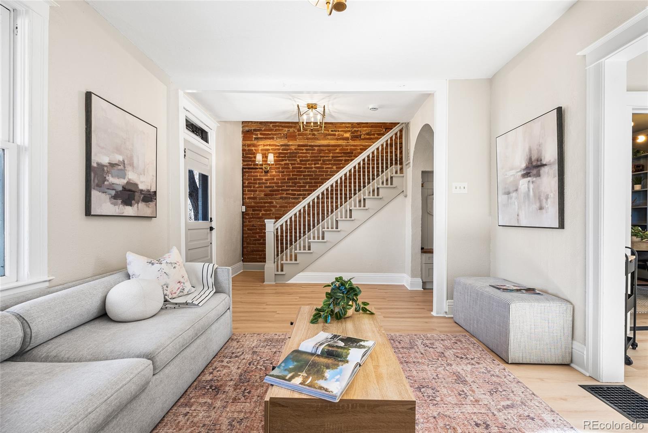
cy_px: 216
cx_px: 324
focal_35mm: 16
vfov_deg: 73.8
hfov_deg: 96.7
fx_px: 288
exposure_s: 1/250
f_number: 8
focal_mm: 16
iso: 200
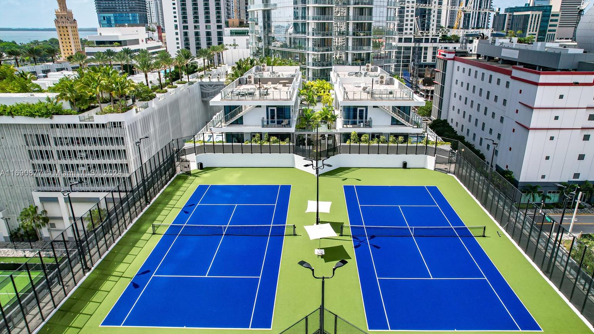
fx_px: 378
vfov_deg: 47.7
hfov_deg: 76.3
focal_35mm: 24
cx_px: 308
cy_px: 174
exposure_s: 1/2500
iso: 140
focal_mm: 8.38
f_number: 2.8
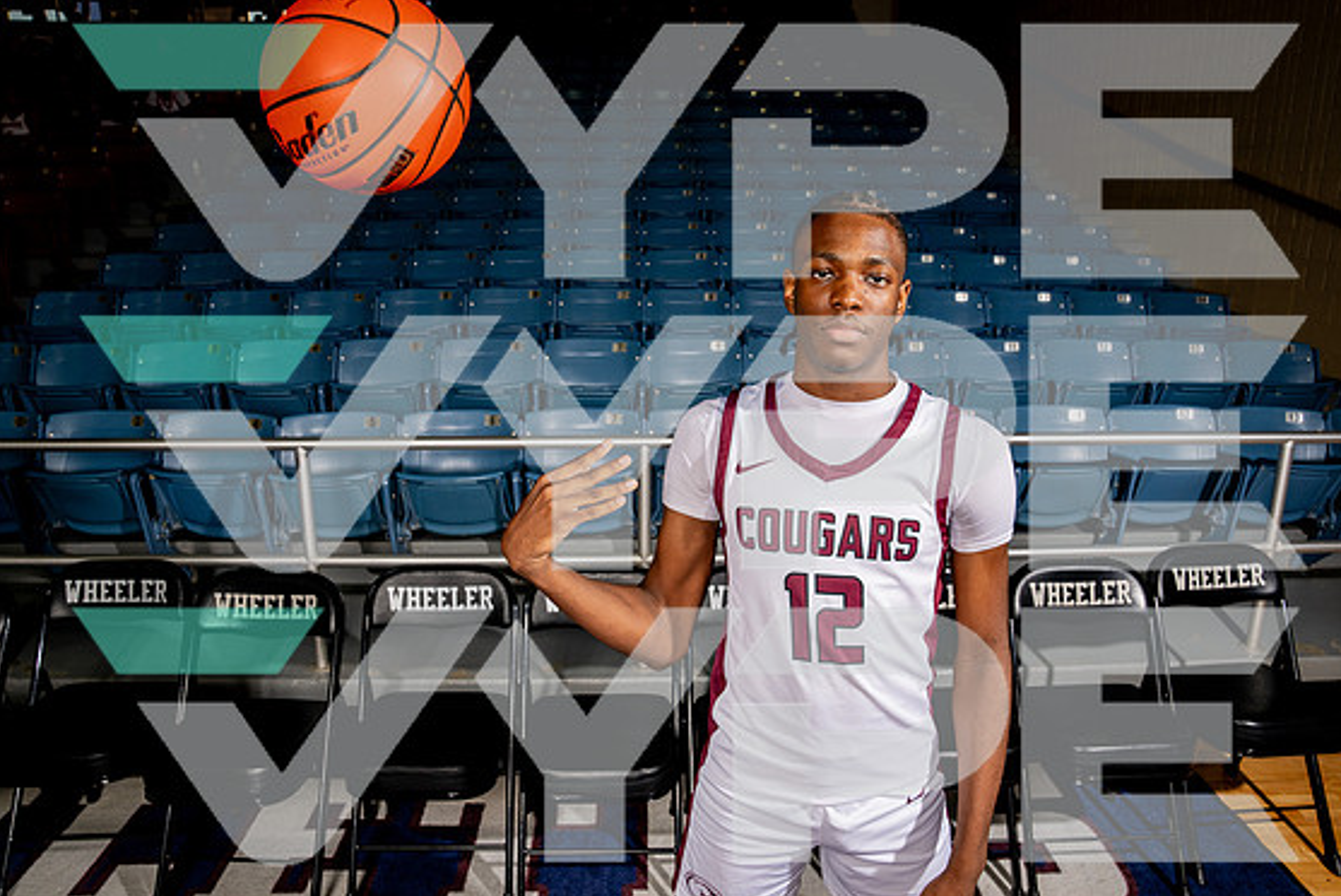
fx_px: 932
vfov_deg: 51.3
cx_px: 693
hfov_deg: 71.5
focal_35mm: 25
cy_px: 444
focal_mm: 24
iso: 250
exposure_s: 1/125
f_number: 7.1
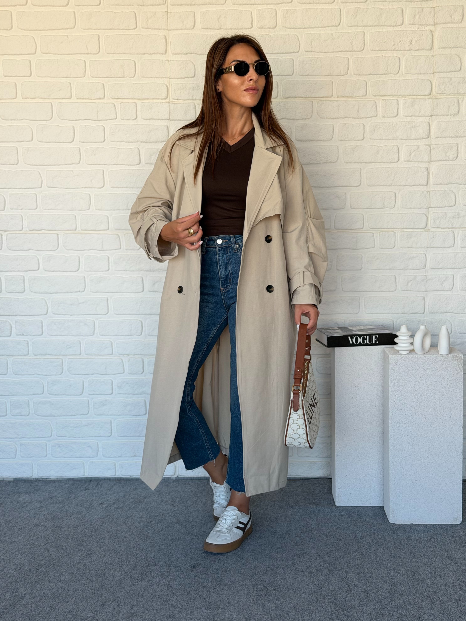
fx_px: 880
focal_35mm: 49
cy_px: 317
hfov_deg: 29.7
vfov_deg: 38.9
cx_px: 237
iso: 50
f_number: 1.78
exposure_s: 1/168
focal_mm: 6.76
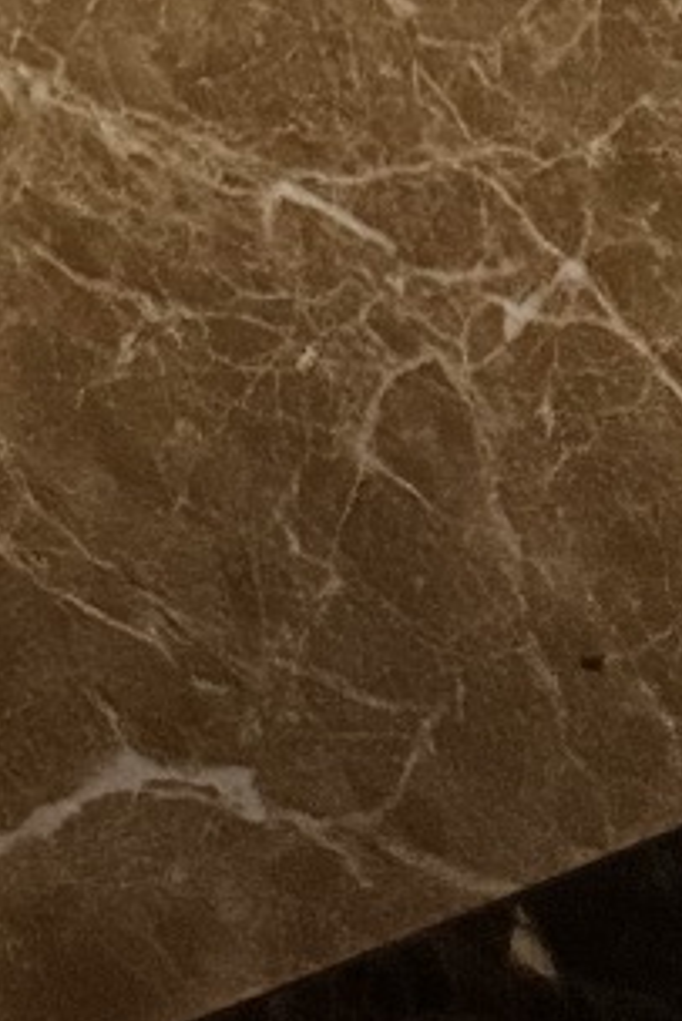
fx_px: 4768
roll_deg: -9.0
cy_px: -2170
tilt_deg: -40.2
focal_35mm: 168
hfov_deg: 7.0
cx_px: -1673
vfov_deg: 9.3
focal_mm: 6.86
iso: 1250
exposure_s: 1/25
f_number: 1.78
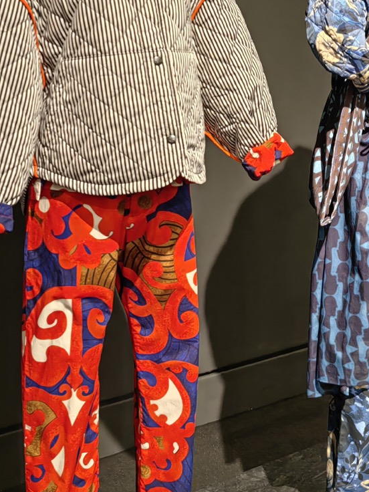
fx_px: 938
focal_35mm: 66
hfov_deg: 22.1
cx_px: 265
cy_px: 141
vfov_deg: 29.1
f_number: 1.8
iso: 500
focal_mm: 5.54
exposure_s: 1/20
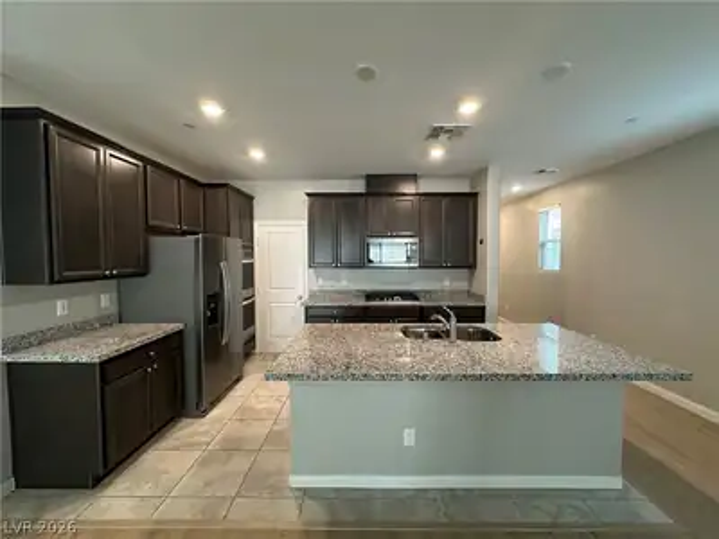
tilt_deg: -2.0
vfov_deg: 85.7
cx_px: 360
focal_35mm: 14
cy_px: 270
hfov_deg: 102.1
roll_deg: +0.6
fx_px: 291
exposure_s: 1/60
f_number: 2.2
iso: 200
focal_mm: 2.22
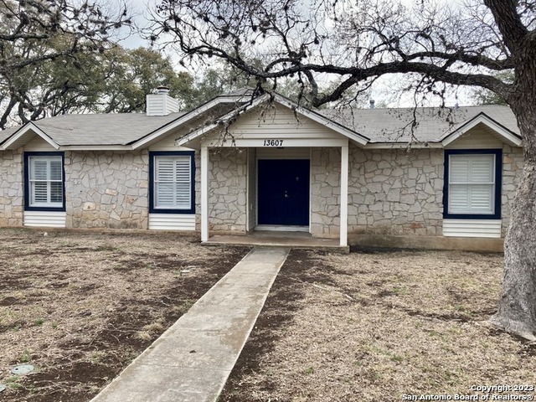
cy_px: 201
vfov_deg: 49.7
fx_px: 434
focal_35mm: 28
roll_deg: -0.2
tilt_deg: -1.0
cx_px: 268
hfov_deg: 63.4
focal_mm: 3.99
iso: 20
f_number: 1.8
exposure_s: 1/558
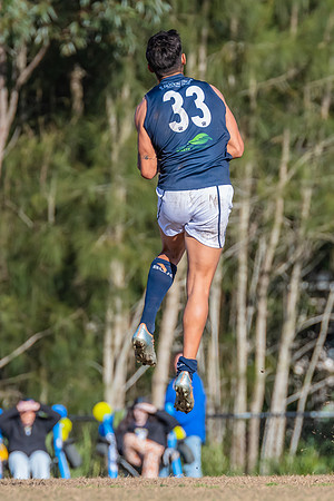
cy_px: 185
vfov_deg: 2.3
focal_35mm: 880
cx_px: 210
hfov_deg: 1.6
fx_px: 12243
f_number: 7.1
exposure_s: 1/2000
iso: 800
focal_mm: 420
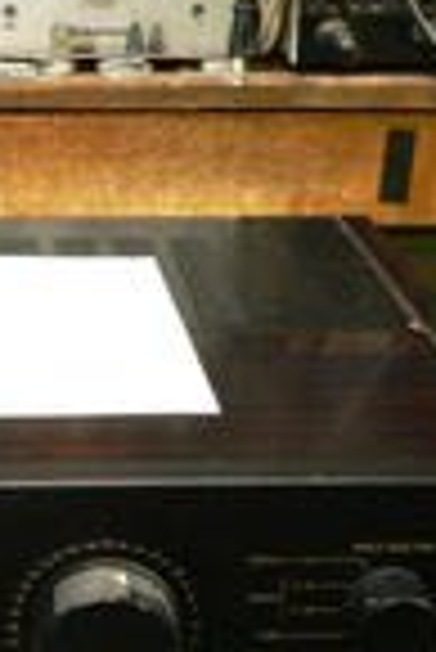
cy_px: 573
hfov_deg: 13.6
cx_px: -99
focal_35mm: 98
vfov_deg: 20.4
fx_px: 1776
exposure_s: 1/10
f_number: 2.8
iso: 200
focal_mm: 6
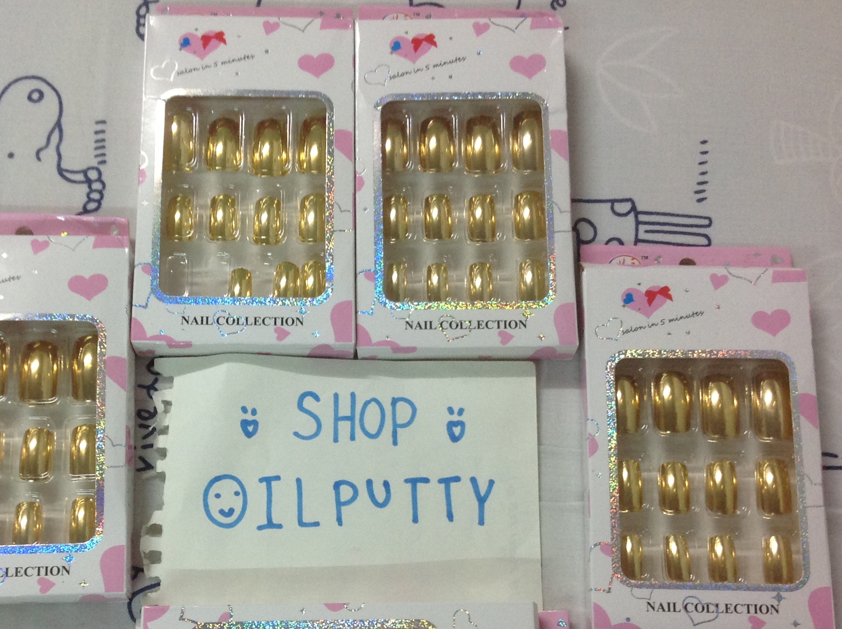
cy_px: 428
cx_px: 349
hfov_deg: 37.4
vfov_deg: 28.3
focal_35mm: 51
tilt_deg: -73.6
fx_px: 1239
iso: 100
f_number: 2.4
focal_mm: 4.28
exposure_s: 1/17
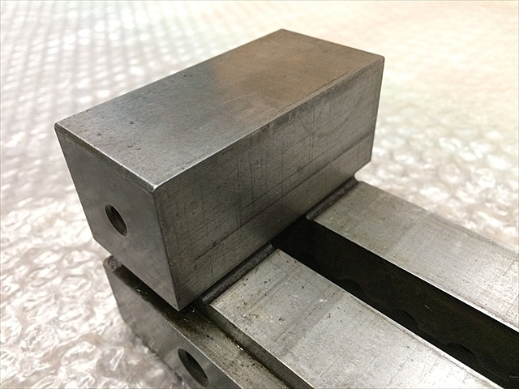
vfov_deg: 48.2
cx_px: 260
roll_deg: +3.3
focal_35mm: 29
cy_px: 194
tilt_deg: -40.8
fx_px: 435
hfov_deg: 61.7
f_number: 2.2
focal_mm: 4.15
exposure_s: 1/30
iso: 200
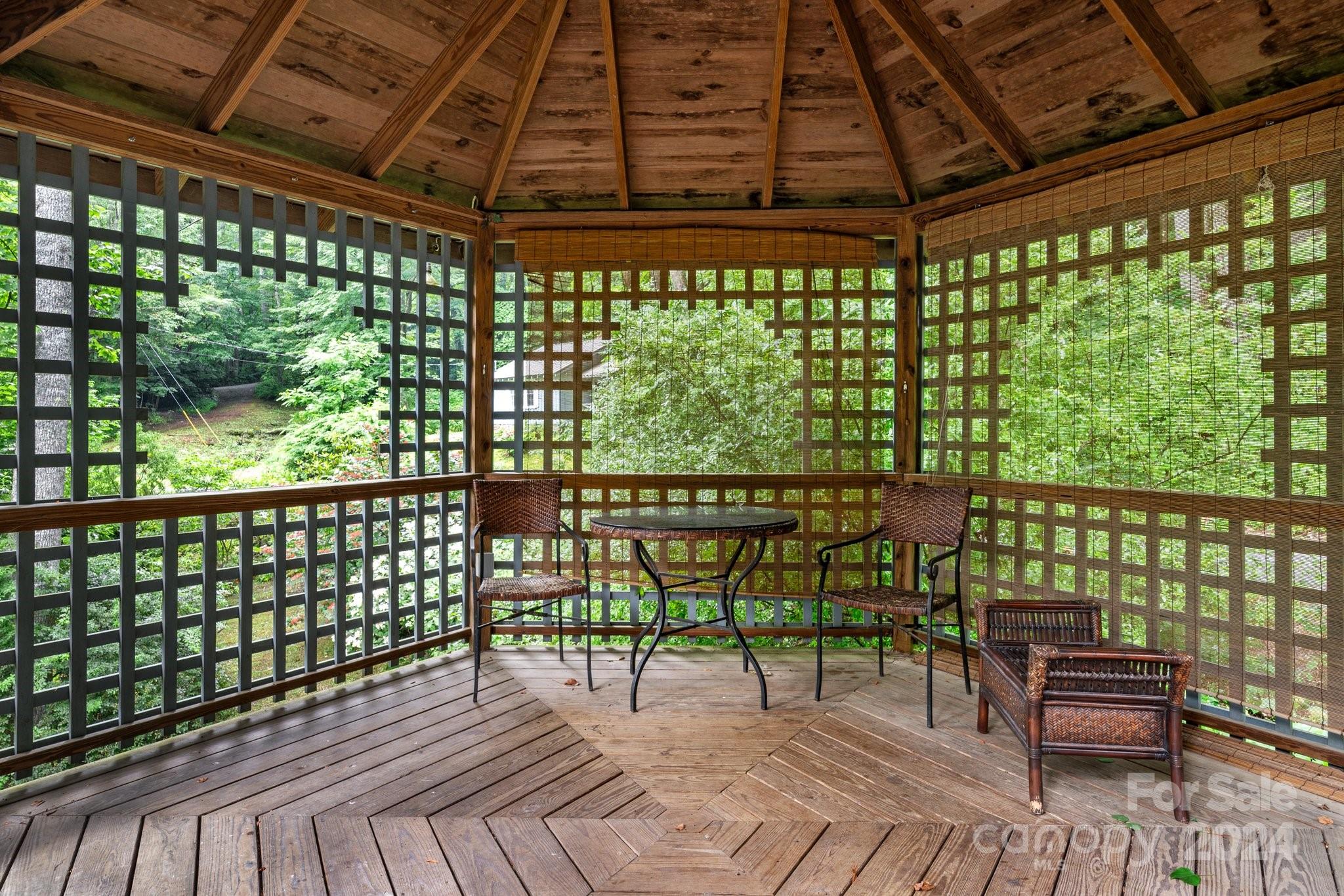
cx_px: 672
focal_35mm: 21
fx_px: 784
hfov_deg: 81.2
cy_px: 448
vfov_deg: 59.5
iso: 100
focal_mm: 14
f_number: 10
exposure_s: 1/1.25
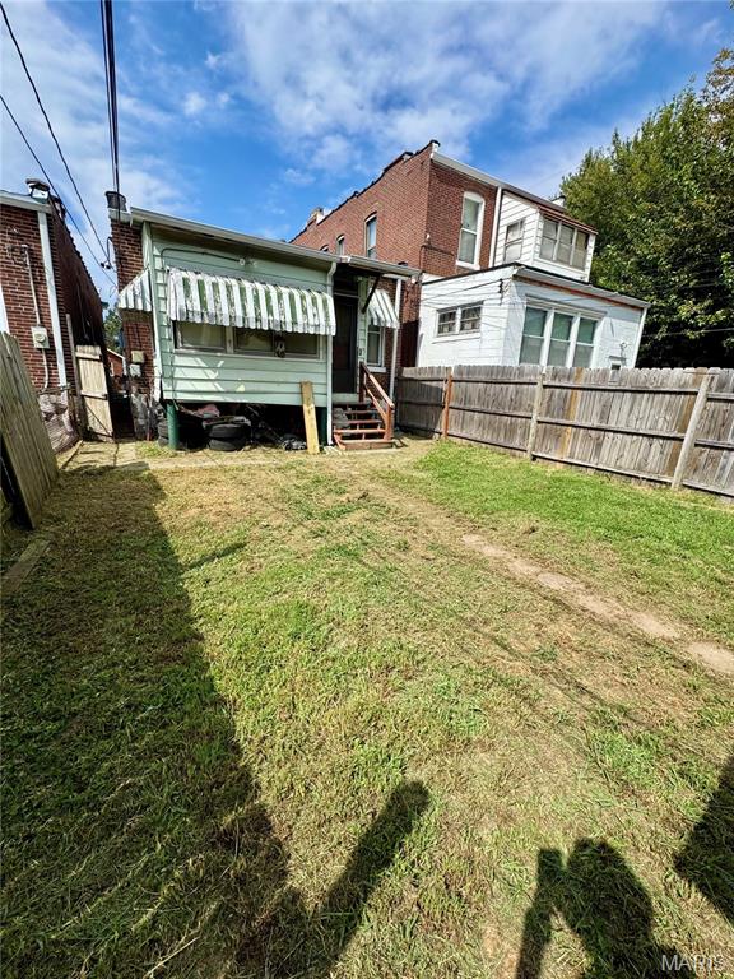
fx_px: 396
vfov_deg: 102.1
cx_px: 367
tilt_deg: -14.6
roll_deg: -0.5
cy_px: 490
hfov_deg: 85.7
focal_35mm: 14
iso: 50
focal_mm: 2.22
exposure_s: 1/1880
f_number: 2.2
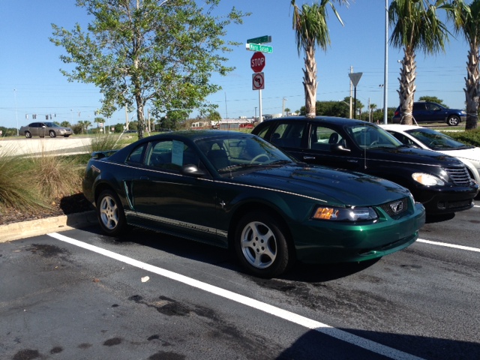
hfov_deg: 55.4
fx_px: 458
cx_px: 240
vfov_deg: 42.9
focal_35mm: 33
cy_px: 180
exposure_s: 1/1153
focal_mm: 4.13
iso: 50
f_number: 2.4
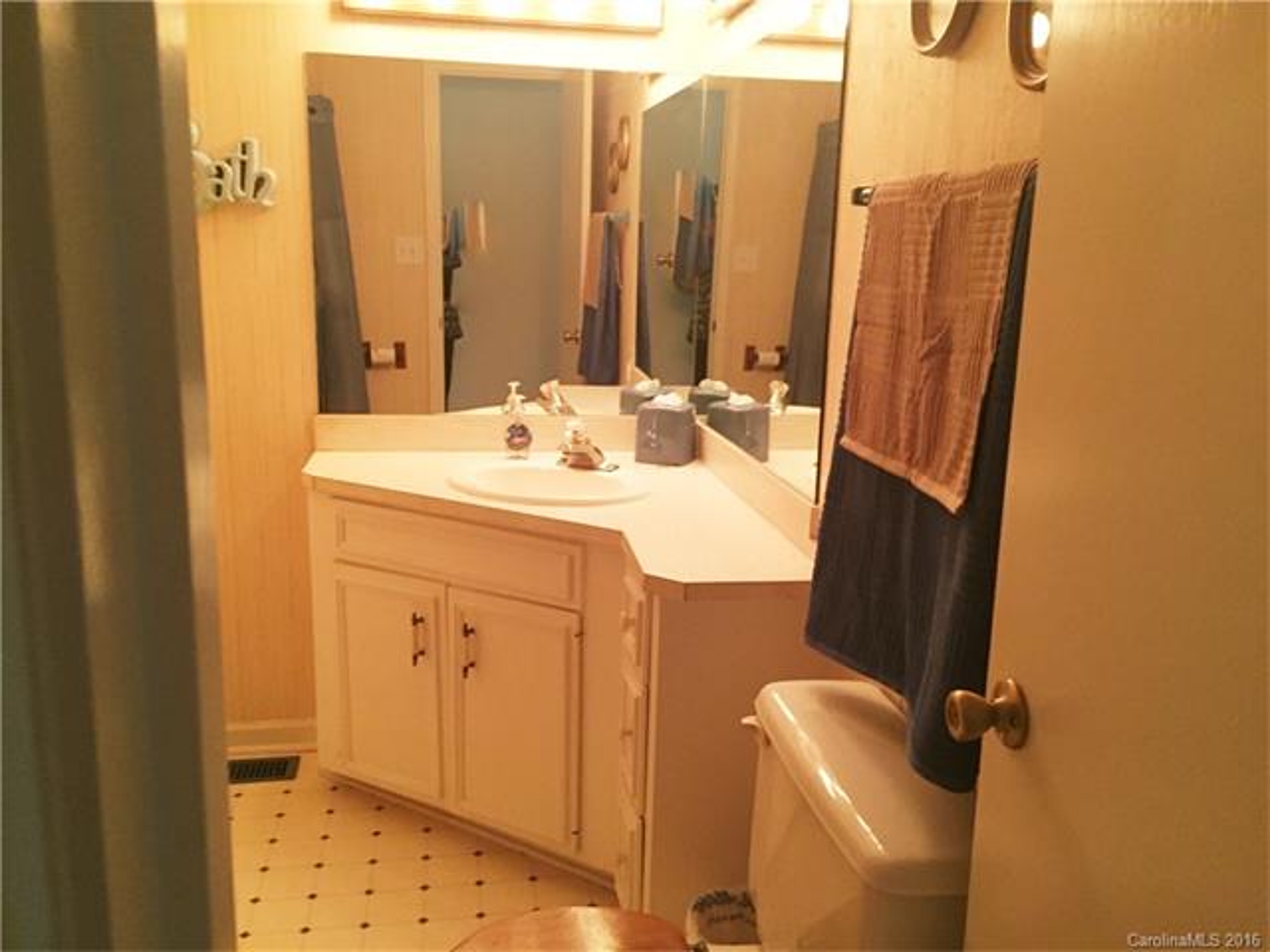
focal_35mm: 29
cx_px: 635
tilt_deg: -12.5
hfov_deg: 61.7
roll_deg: -2.7
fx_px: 1064
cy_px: 476
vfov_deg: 48.2
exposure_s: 1/17
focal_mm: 4.15
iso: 250
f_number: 2.2
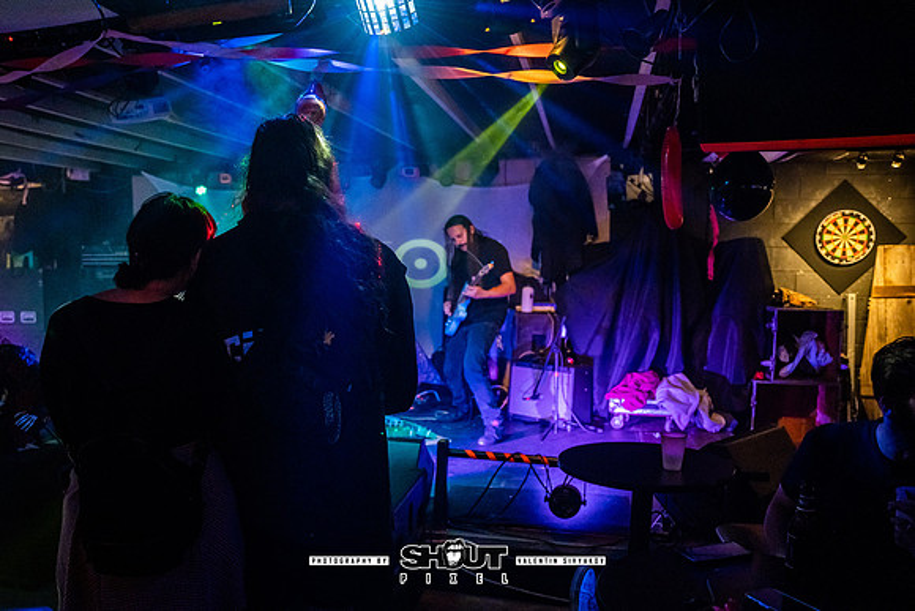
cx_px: 383
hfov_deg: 65.2
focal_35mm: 28
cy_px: 329
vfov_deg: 46.5
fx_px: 710
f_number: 2.8
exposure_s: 1/200
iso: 3200
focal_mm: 24
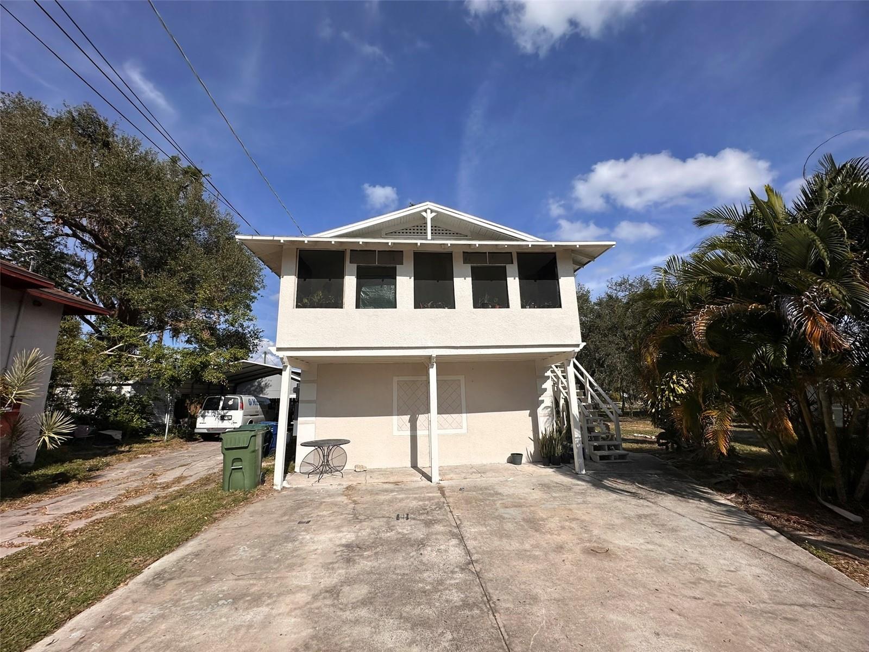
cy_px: 326
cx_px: 434
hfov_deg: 102.1
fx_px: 351
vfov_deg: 85.7
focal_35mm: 14
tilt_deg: +12.5
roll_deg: +0.7
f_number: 2.2
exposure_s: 1/5291
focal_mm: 2.22
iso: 50
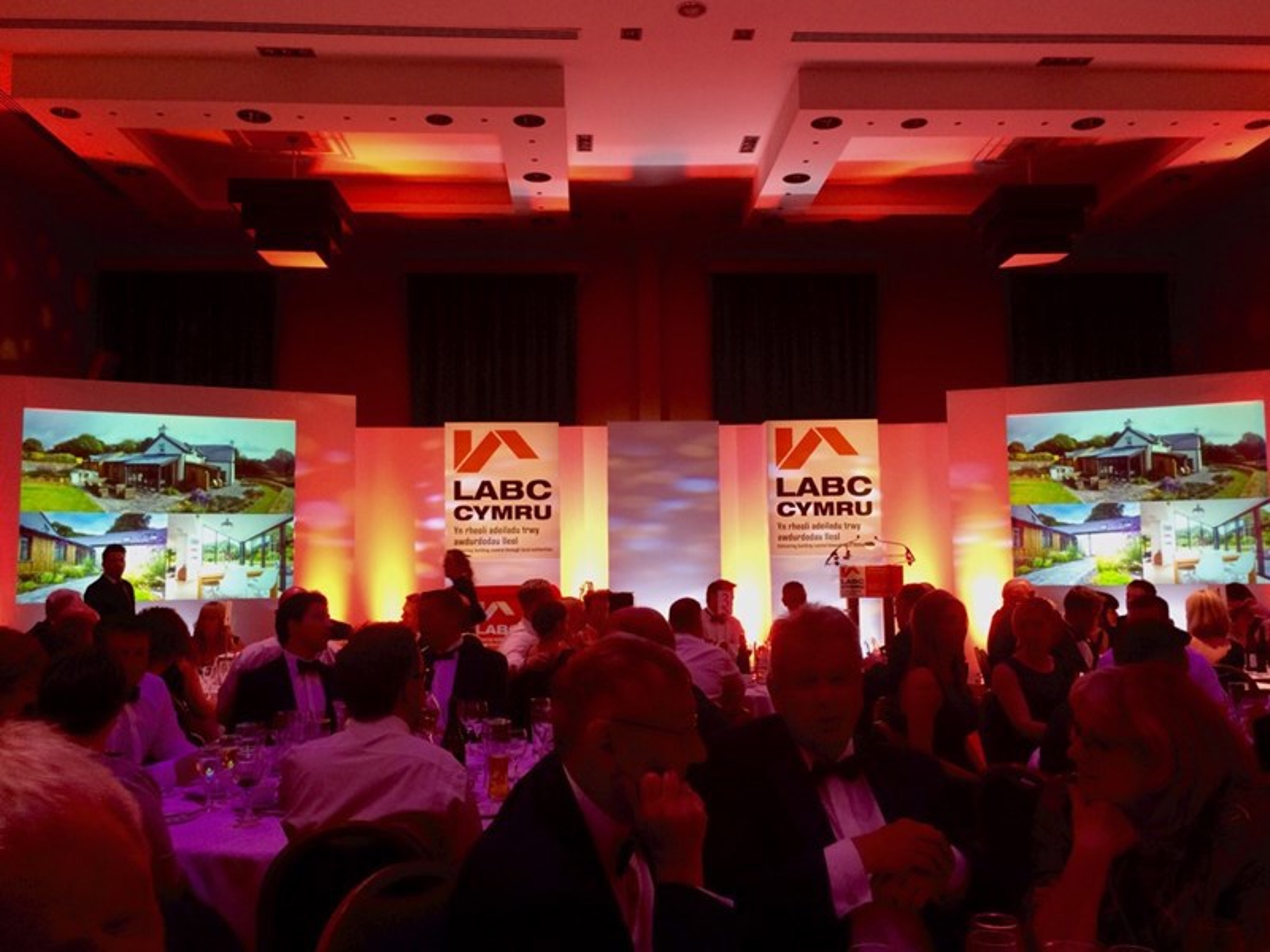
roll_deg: +0.0
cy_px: 476
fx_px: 1064
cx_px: 635
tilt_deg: +1.5
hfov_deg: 61.7
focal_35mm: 29
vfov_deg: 48.2
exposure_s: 1/30
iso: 160
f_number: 2.2
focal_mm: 4.15
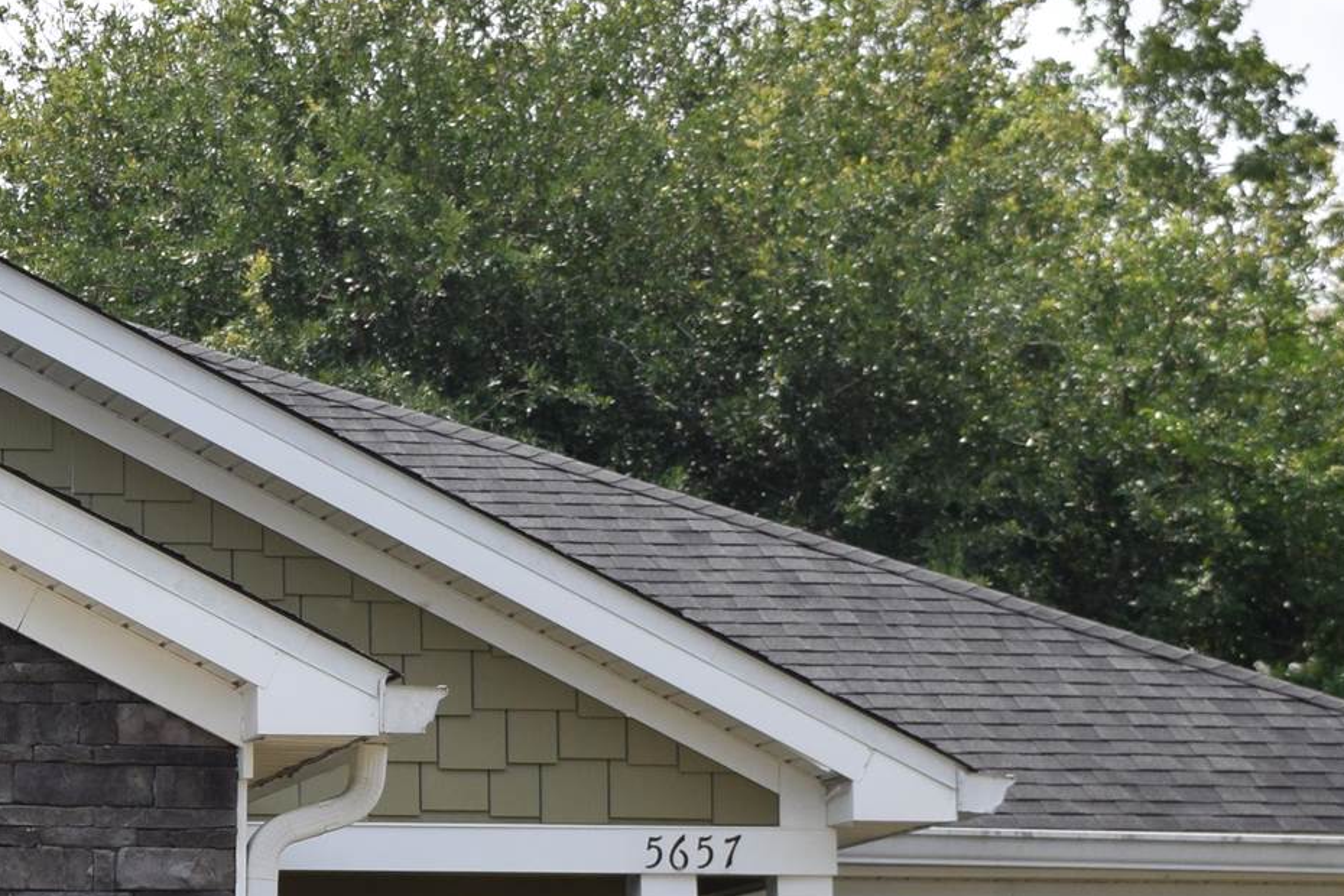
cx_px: -259
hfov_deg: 13.0
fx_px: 5736
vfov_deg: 8.9
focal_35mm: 154
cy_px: 974
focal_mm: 31
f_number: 8
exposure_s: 1/640
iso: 200
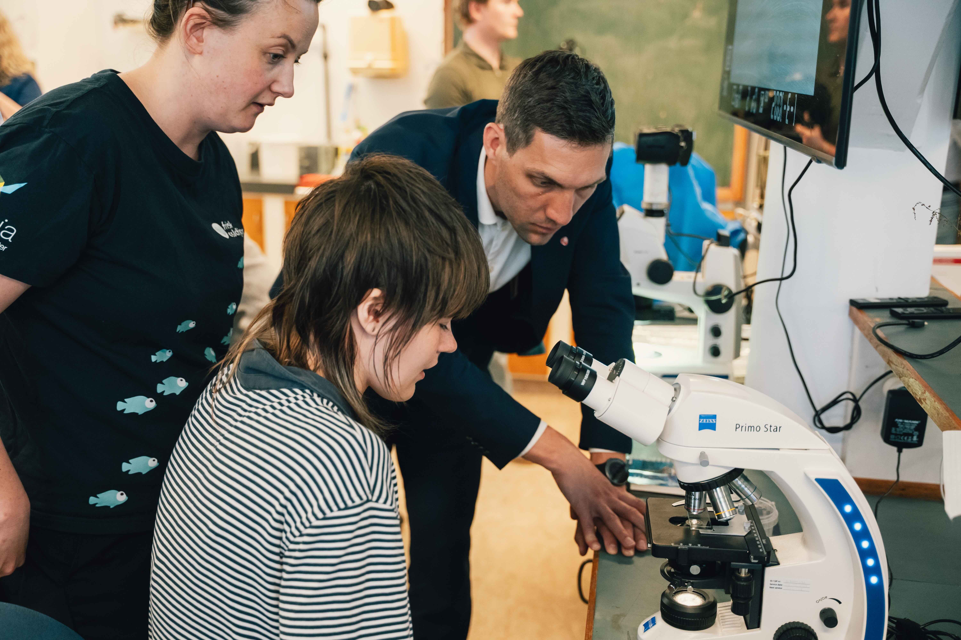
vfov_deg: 33.4
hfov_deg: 48.5
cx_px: 480
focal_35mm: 40
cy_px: 320
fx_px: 1068
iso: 4000
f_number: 2.8
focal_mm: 40
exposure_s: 1/320
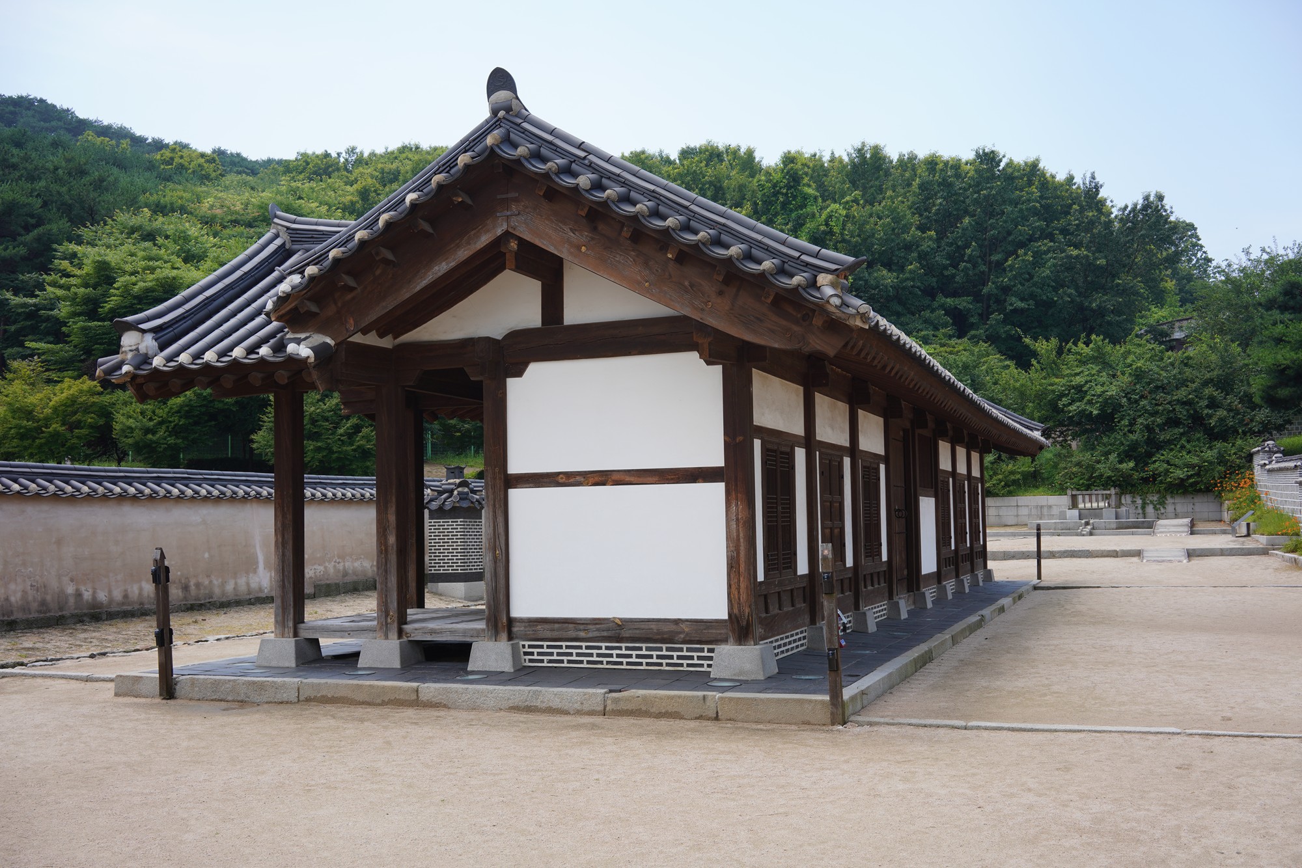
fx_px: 1266
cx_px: 651
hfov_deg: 54.4
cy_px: 434
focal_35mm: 35
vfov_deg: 37.9
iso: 200
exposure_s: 1/125
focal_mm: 35
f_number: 11
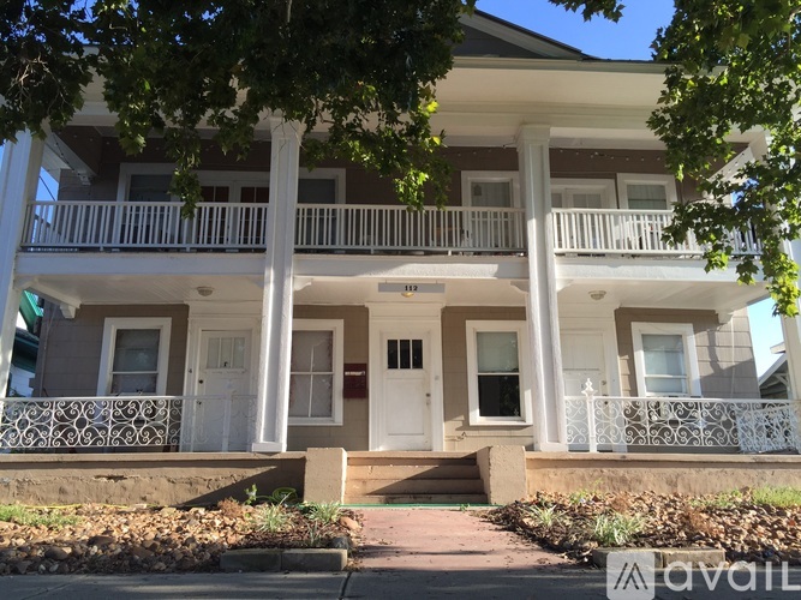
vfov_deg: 48.2
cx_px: 400
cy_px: 300
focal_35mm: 29
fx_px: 671
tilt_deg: +15.2
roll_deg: -0.9
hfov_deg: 61.7
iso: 32
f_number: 2.2
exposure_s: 1/565
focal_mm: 4.15
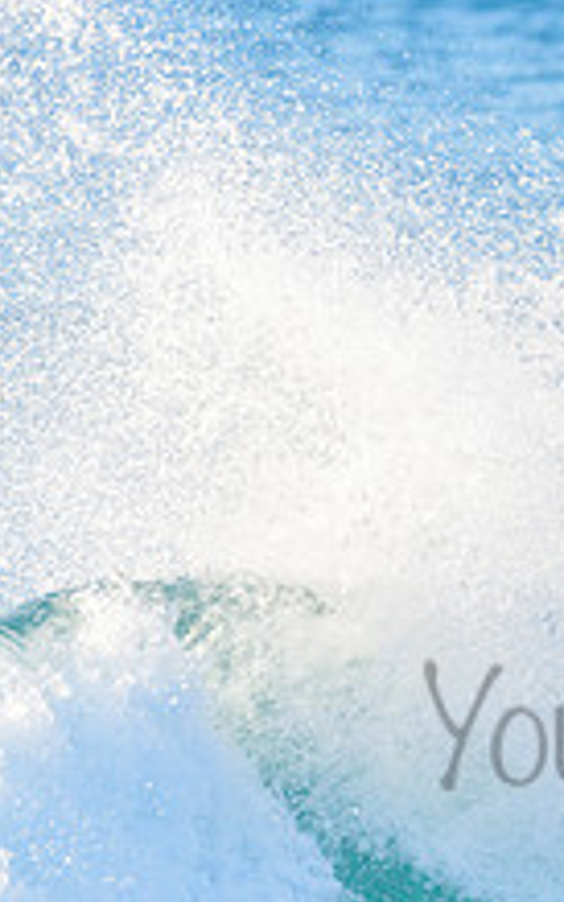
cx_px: 848
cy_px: 690
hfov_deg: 1.0
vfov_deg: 1.6
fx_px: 33204
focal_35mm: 1351
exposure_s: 1/2000
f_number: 5.6
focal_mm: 500
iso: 800
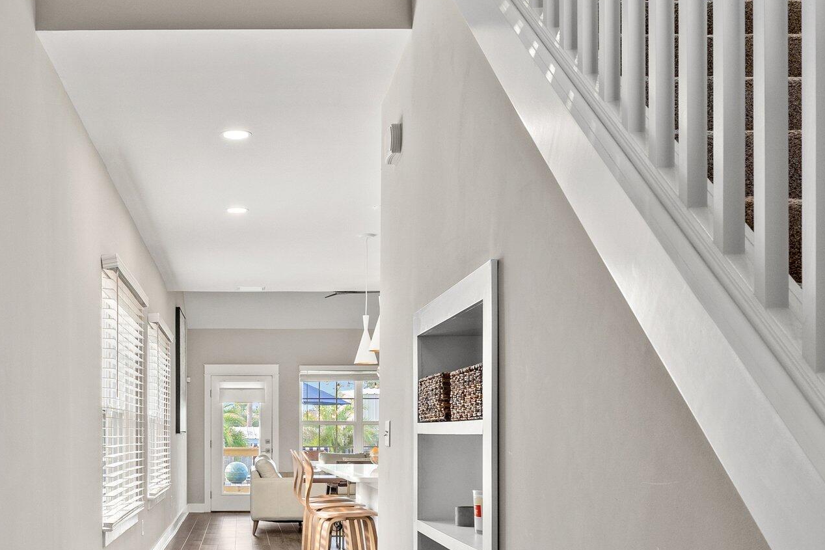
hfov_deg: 45.3
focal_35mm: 42
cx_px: 244
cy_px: 425
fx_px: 962
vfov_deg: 31.2
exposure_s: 1/2
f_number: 8
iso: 400
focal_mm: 17.4
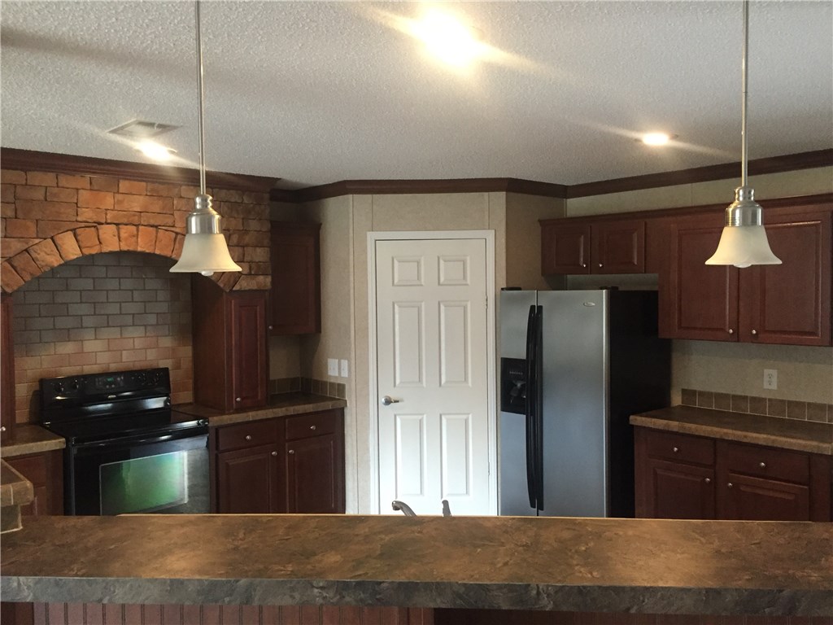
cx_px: 416
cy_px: 312
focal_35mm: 29
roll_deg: +0.2
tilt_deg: -2.3
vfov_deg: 48.2
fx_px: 698
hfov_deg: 61.7
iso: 250
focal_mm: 4.15
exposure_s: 1/15
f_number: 2.2
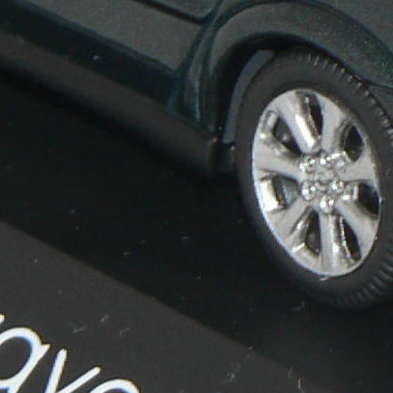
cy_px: -102
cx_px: 337
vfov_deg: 2.3
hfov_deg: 2.3
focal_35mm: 776
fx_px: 9967
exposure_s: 1/60
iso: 80
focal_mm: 21.6
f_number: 3.2
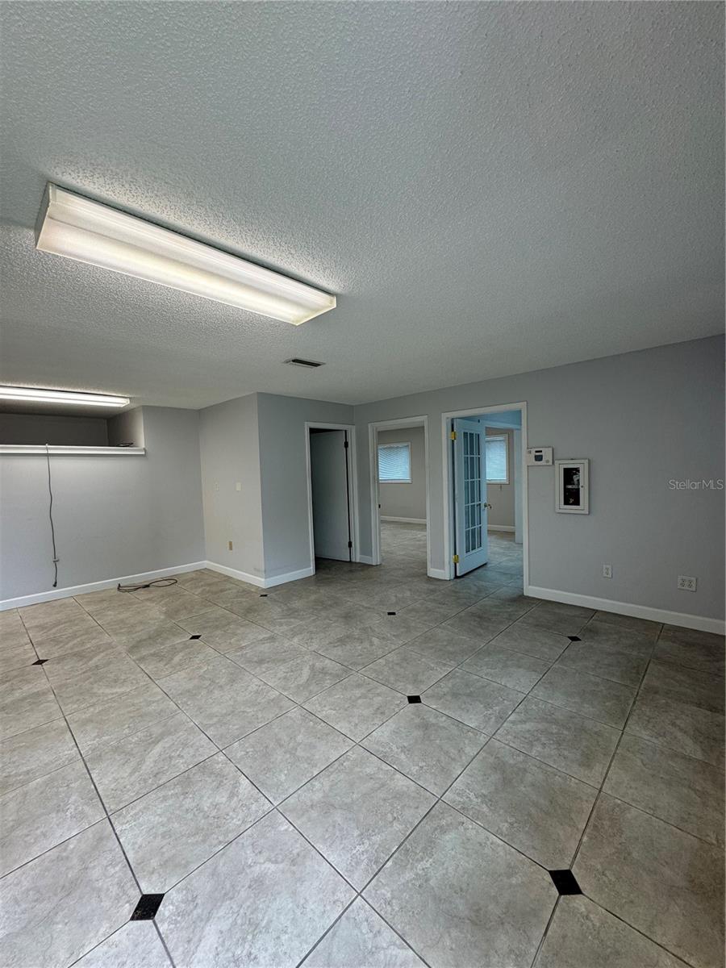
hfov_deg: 85.7
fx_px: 391
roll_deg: +2.0
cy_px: 484
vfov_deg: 102.1
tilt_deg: -2.2
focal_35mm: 14
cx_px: 363
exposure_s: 1/105
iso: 64
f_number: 2.2
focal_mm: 2.22
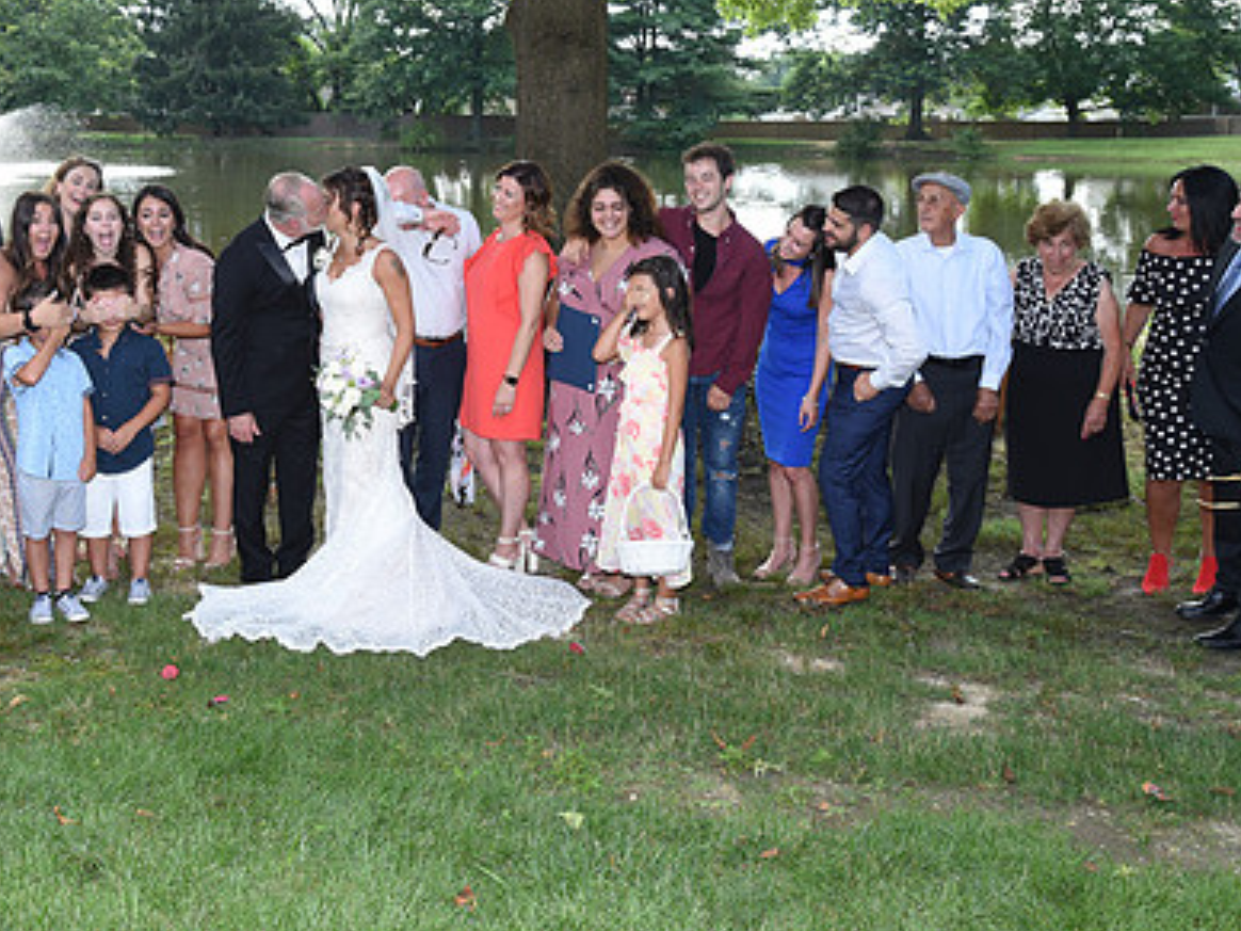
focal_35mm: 46
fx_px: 1649
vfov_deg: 31.3
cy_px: 318
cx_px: 441
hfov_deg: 40.9
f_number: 5.6
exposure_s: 1/200
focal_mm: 32
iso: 400
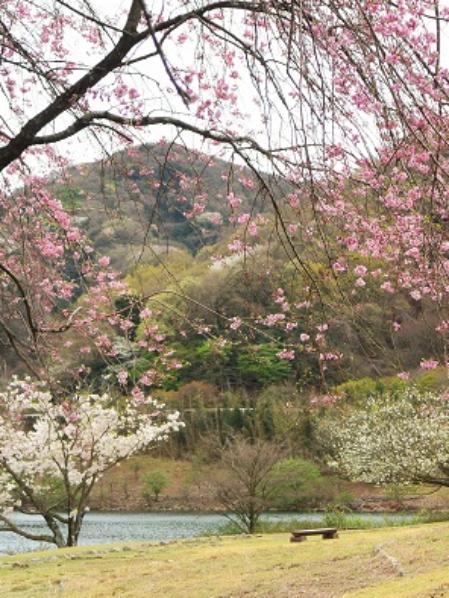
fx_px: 1417
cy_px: 297
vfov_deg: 23.8
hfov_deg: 17.8
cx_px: 370
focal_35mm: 82
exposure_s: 1/80
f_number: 5
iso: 100
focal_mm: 21.1
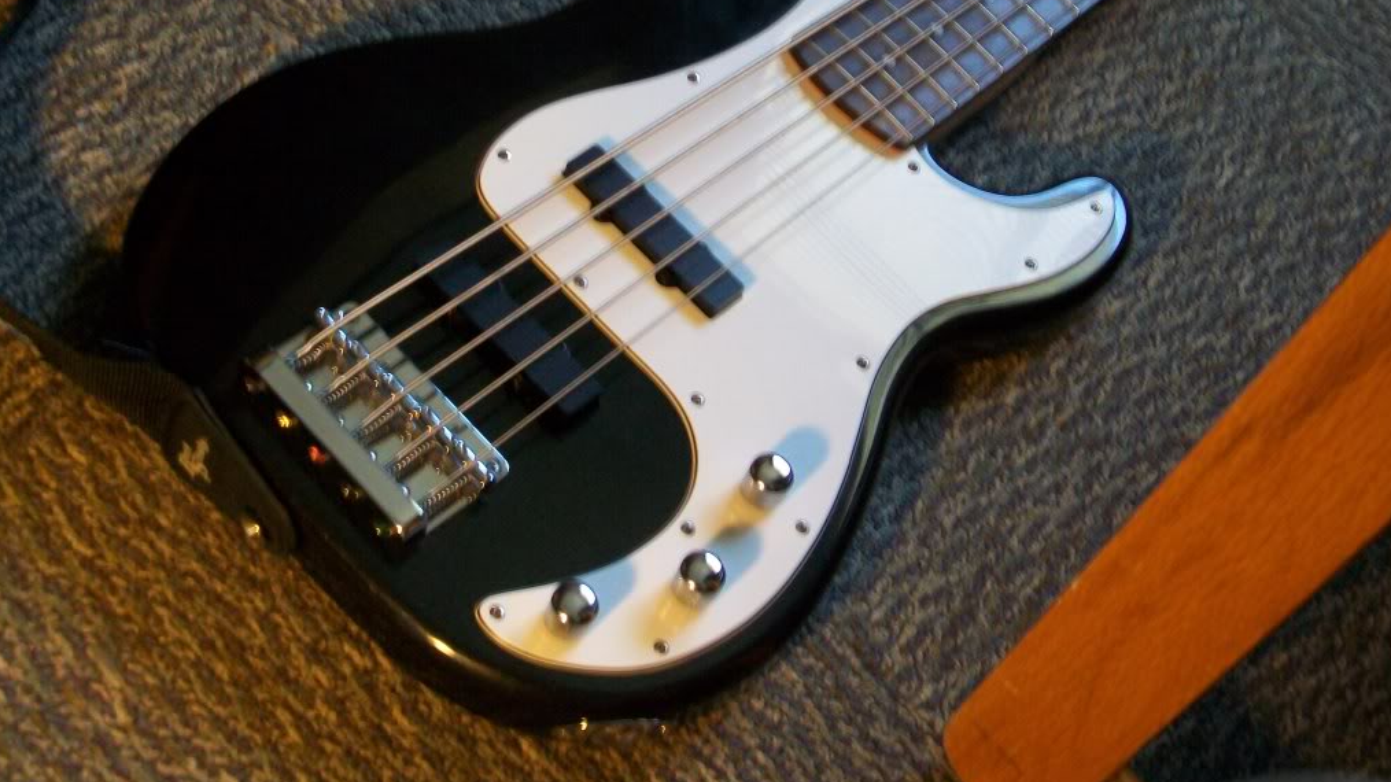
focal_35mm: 55
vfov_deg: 21.7
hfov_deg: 37.9
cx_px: 698
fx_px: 2028
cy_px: 263
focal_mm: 8.8
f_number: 3.6
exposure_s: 1/8
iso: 160
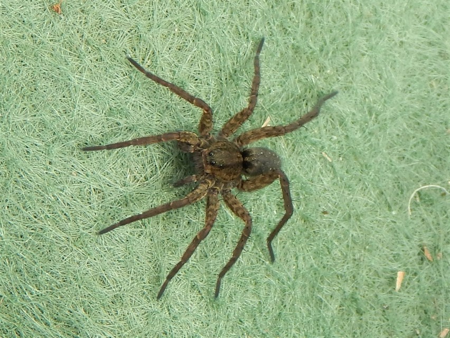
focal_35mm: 85
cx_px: 225
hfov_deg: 23.0
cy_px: 169
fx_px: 1106
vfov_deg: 17.4
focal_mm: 15.3
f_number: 4.3
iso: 125
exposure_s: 1/200
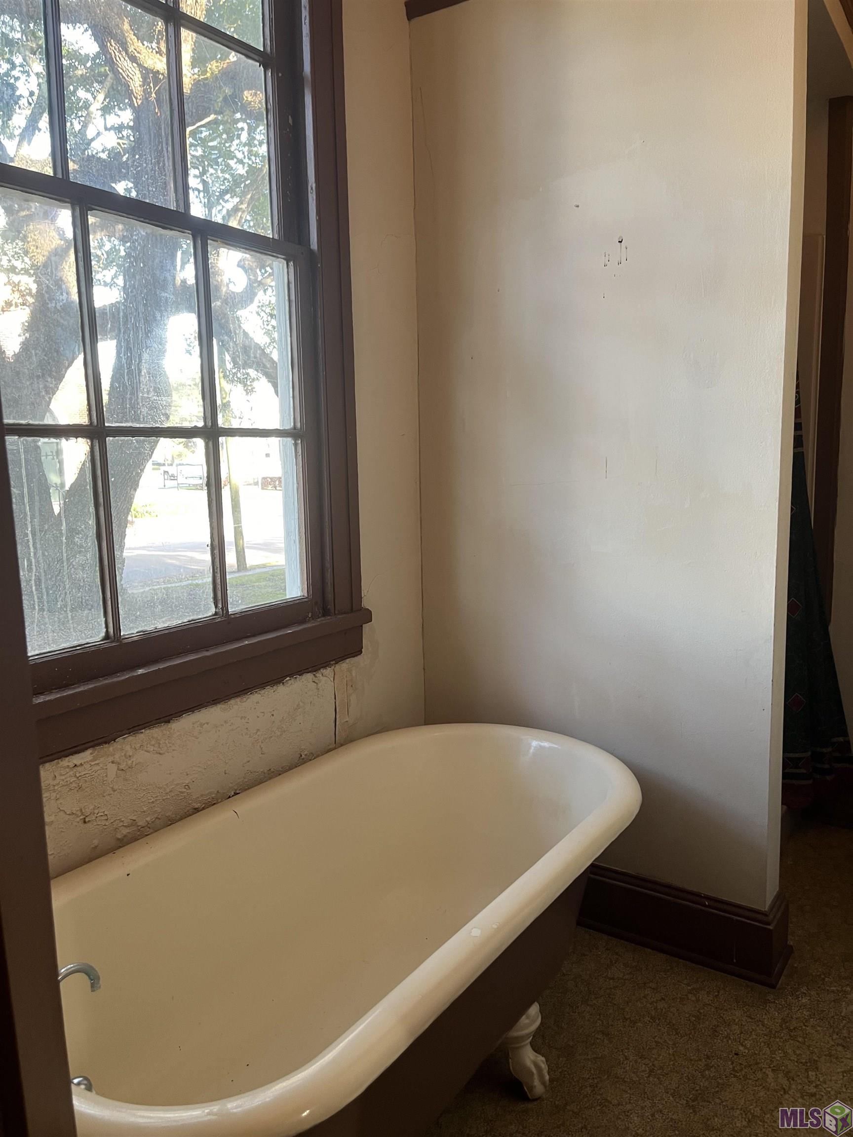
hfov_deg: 53.1
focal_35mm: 26
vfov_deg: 67.3
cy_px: 568
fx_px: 854
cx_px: 426
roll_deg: +1.8
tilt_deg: -8.3
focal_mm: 5.1
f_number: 1.6
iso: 100
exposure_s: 1/60
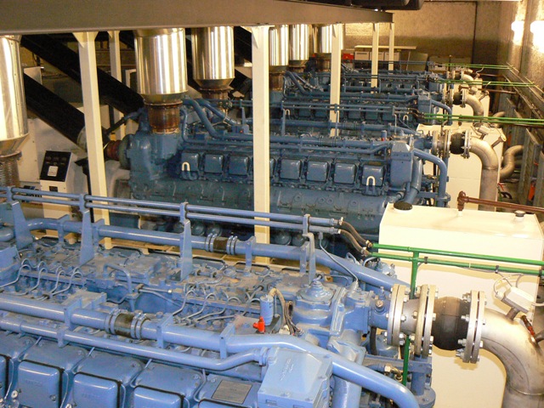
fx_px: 566
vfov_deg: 39.7
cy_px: 204
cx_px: 272
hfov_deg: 51.4
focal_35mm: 36
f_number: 2.8
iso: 400
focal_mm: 6
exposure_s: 1/30
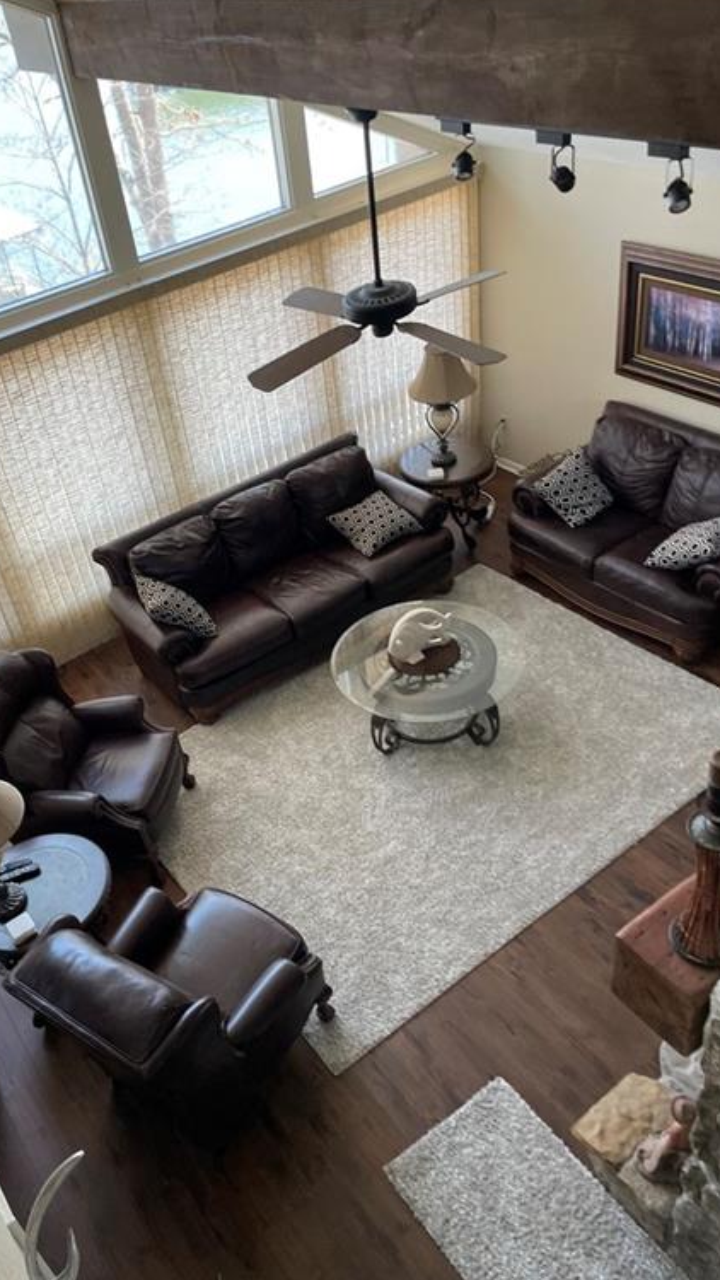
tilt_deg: -29.2
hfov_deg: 40.0
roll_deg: +10.5
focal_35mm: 29
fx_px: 984
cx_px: 280
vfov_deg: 66.1
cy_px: 638
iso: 64
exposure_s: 1/121
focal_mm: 4.2
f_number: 1.6
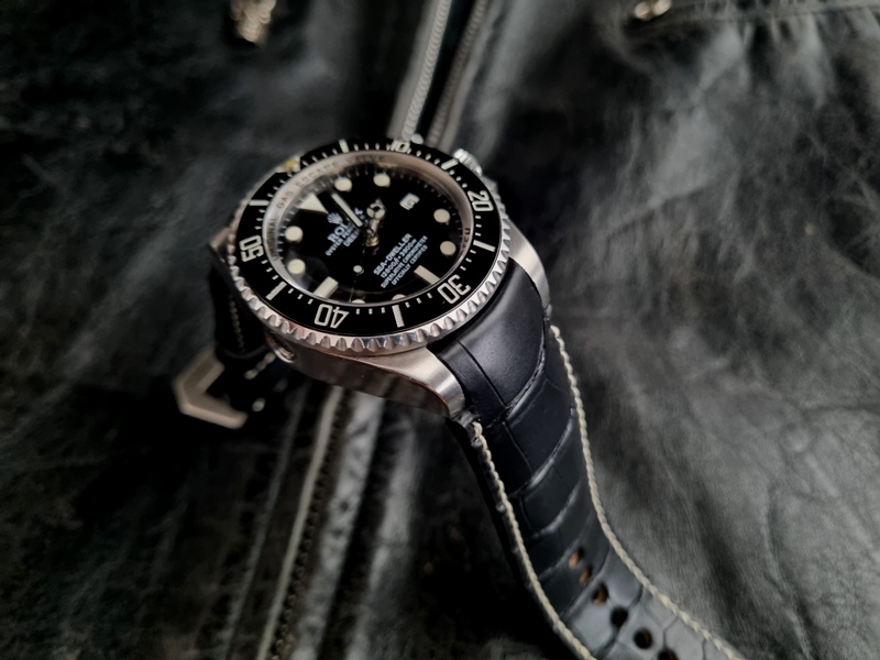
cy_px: 330
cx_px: 440
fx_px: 661
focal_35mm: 26
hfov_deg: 67.3
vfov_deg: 53.1
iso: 800
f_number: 1.8
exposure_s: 1/25
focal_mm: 5.4
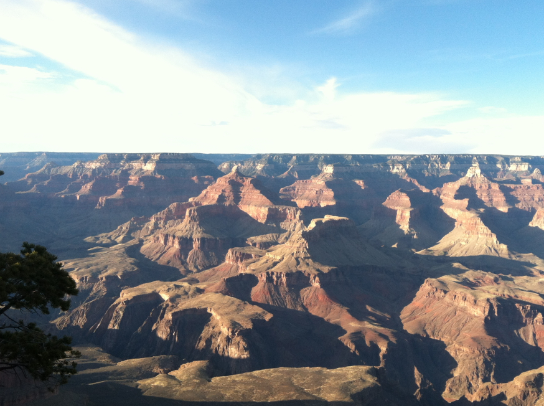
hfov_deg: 45.8
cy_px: 201
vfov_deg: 35.0
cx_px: 288
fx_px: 643
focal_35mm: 41
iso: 80
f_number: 2.8
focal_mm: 3.85
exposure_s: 1/469
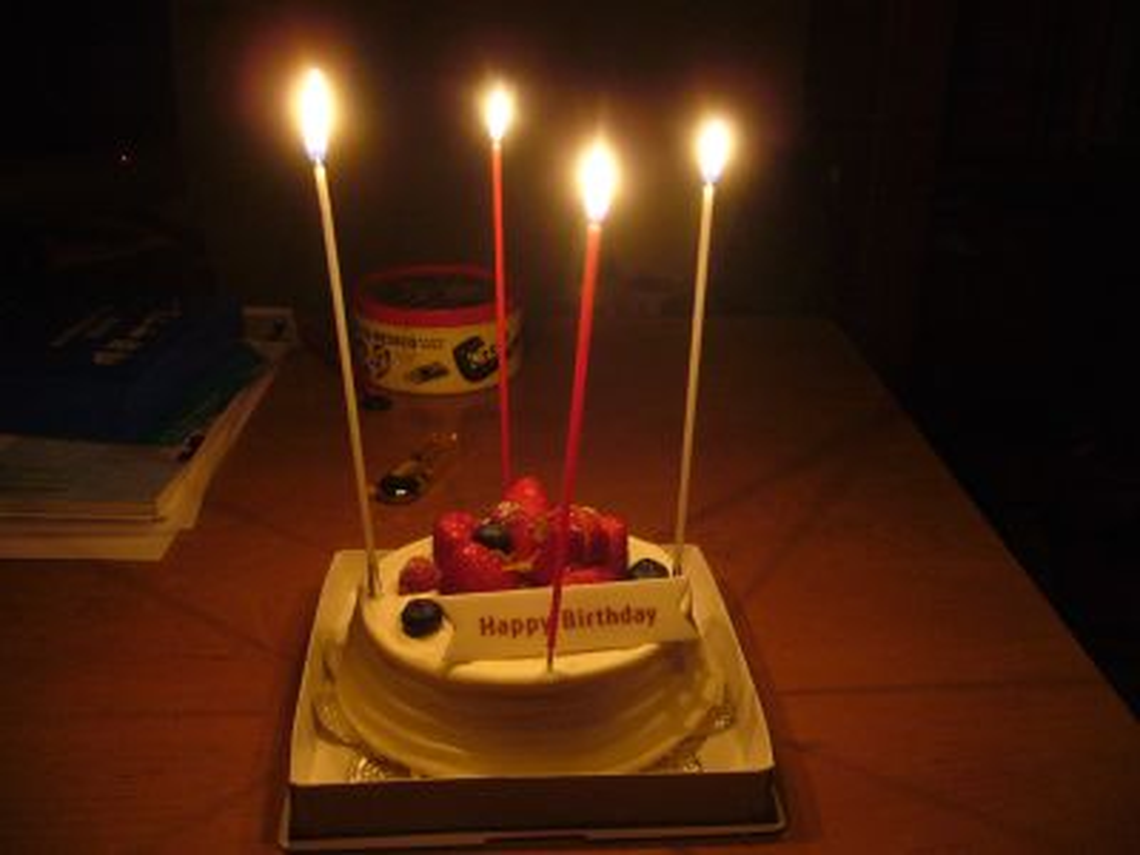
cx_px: 570
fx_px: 1153
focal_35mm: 35
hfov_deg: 52.6
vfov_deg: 40.7
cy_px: 428
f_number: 2.8
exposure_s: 1/8
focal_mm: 5.8
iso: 200
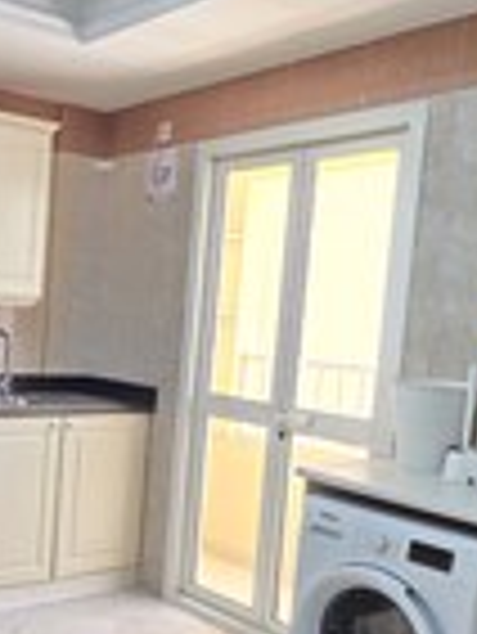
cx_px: 56
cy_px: 407
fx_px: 771
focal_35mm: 42
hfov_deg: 32.8
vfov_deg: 44.3
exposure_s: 1/50
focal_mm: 2.2
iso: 200
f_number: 1.9
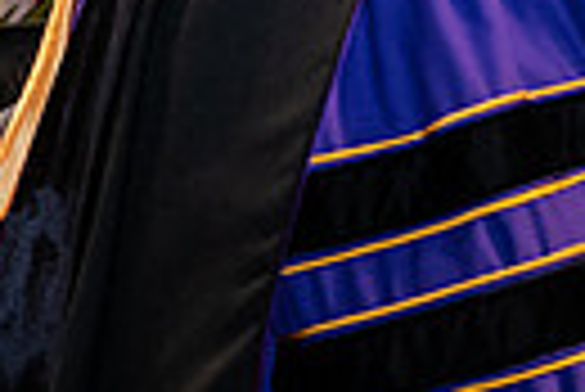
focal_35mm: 276
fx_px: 4490
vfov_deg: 5.0
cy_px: 83
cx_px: 1066
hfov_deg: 7.2
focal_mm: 62
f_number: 6.3
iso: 1600
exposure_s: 1/200
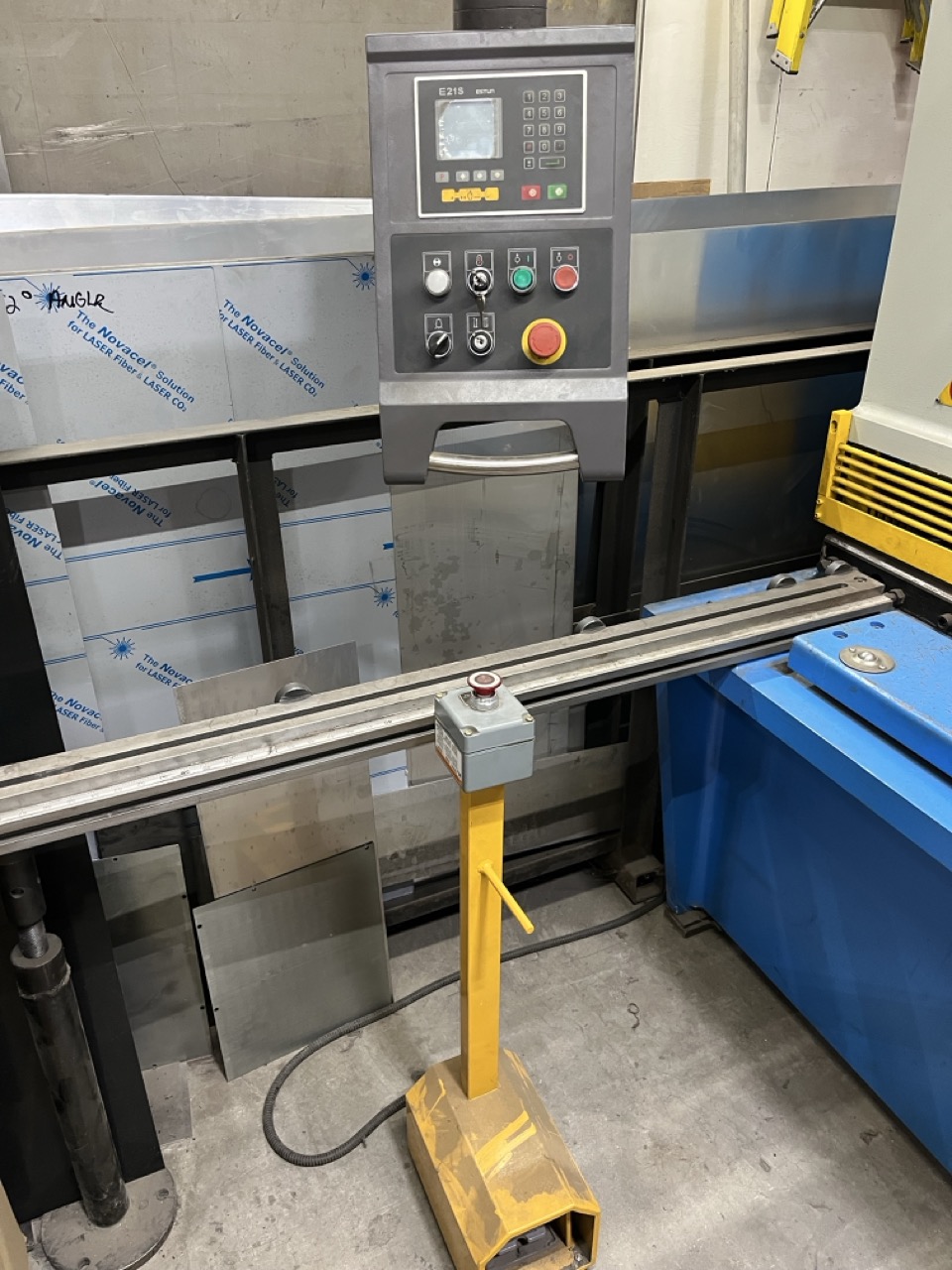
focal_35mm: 26
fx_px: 953
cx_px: 476
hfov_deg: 53.1
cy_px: 635
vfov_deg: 67.3
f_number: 1.6
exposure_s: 1/60
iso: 250
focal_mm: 5.1
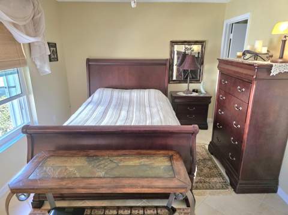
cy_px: 108
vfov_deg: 58.8
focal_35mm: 23
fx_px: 191
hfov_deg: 74.0
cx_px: 144
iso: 200
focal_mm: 6.3
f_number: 1.7
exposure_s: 1/120
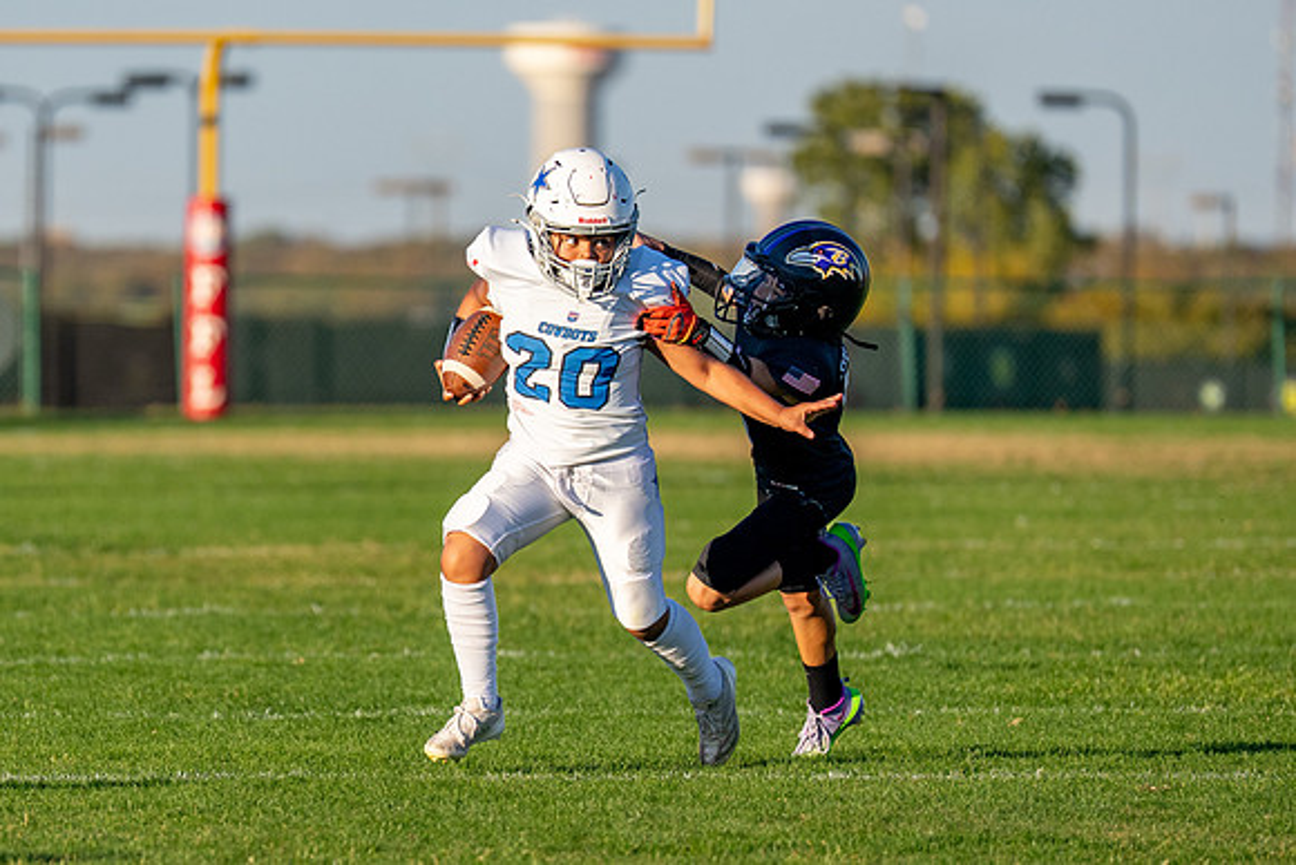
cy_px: 460
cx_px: 371
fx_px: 14041
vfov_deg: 3.5
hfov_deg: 5.3
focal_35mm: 390
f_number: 2.8
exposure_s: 1/4000
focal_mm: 200
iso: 200
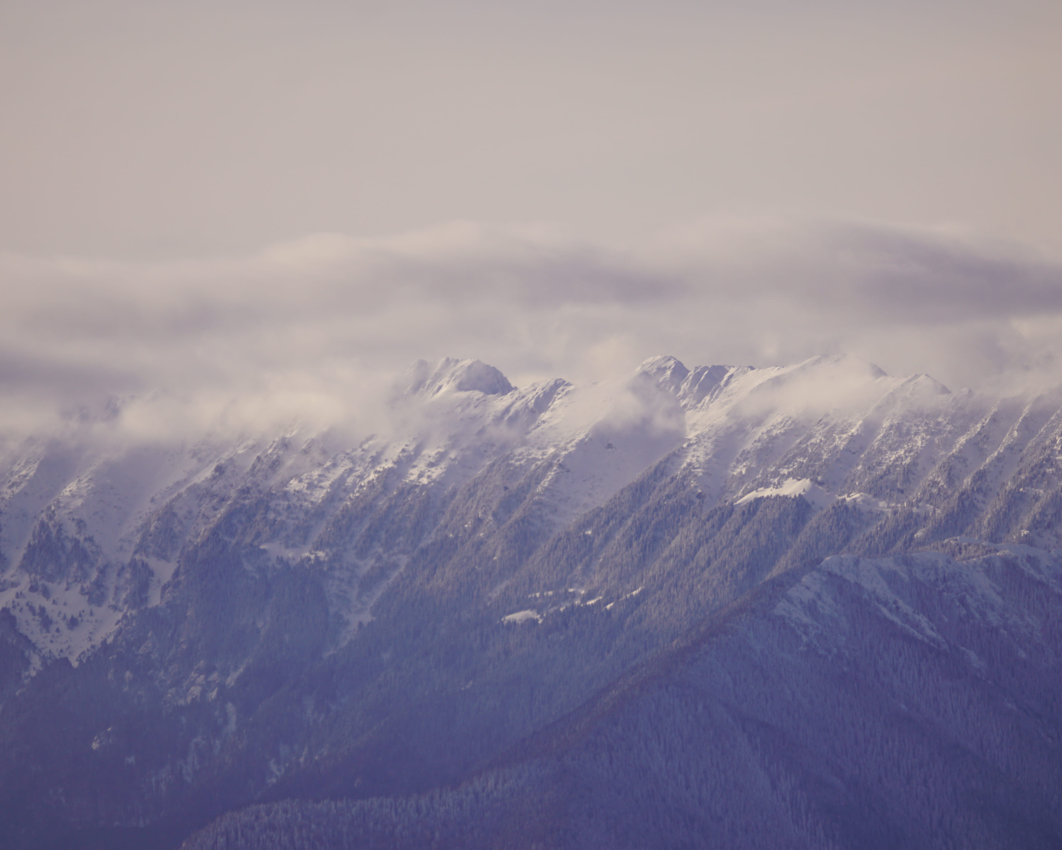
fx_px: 15966
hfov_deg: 3.8
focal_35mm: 508
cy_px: 424
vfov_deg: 3.0
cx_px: 524
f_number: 5.6
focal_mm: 300
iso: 100
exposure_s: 1/1000
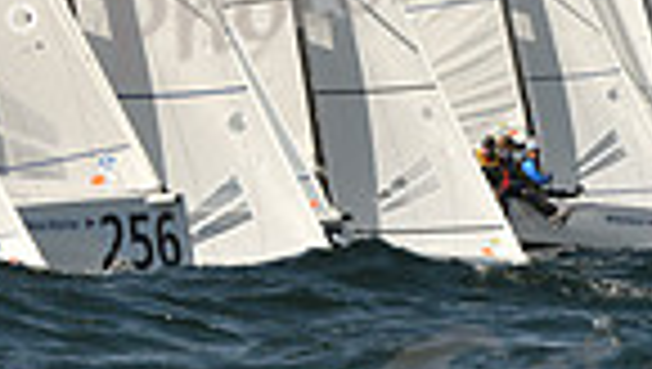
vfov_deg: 0.7
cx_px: -126
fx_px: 29013
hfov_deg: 1.3
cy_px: -209
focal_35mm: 1676
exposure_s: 1/1600
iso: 400
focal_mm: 400
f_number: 8
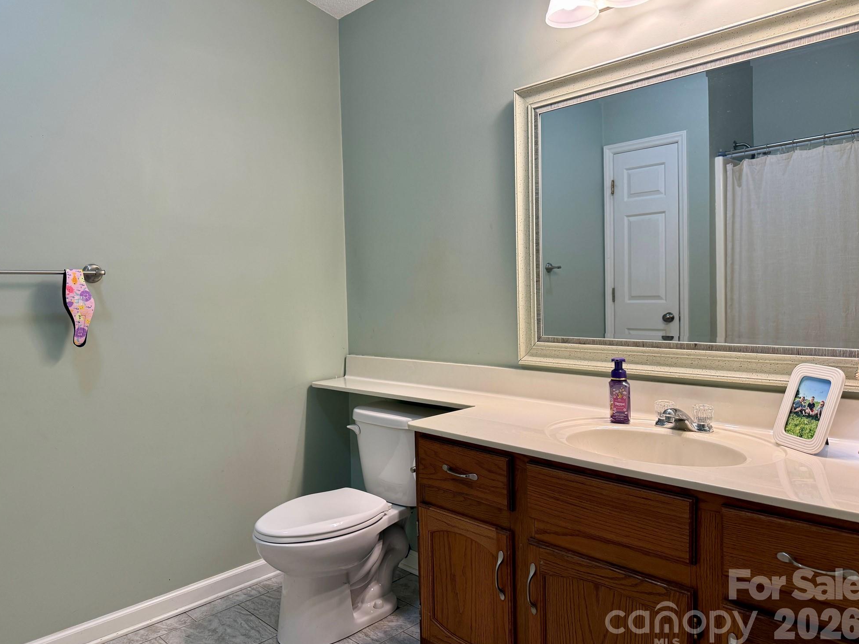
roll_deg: +0.9
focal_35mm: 25
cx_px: 421
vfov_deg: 54.9
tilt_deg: -2.1
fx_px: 620
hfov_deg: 69.4
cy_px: 320
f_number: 1.78
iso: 125
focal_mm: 6.76
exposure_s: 1/120
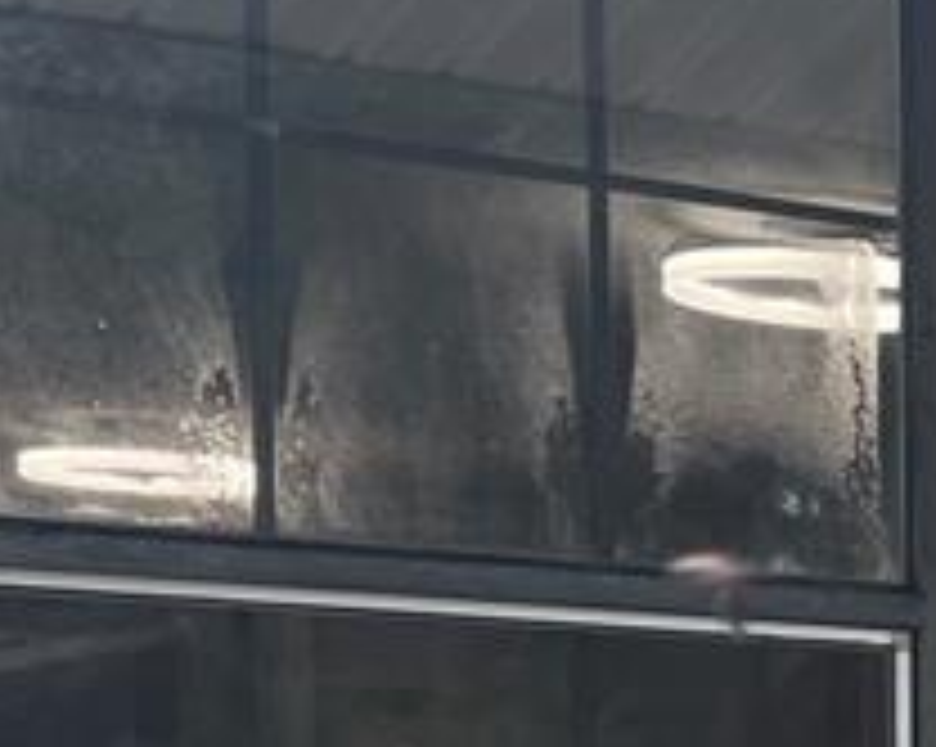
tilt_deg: -1.7
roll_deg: +0.5
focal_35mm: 125
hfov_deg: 12.3
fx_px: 3460
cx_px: 2223
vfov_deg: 12.0
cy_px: 976
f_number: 1.6
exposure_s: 1/452
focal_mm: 4.2
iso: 32
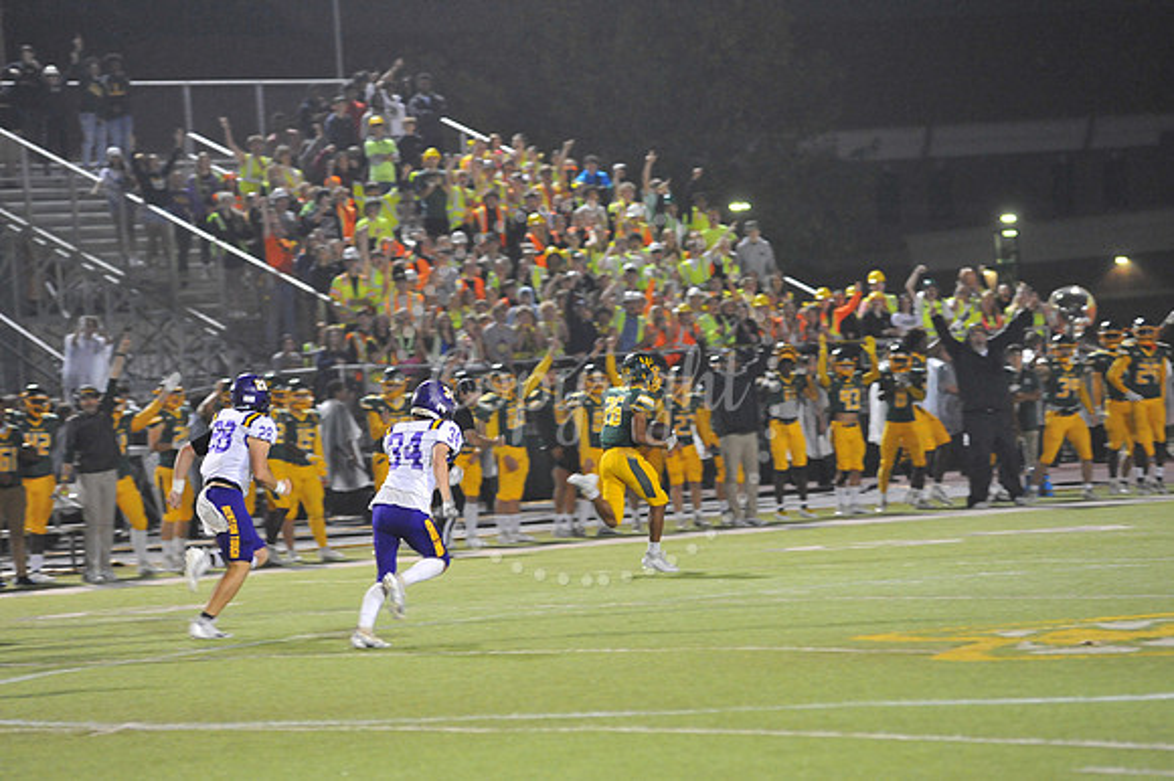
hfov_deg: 10.3
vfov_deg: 6.9
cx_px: 587
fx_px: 6518
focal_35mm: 200
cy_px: 390
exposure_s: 1/160
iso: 4000
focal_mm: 200
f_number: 4
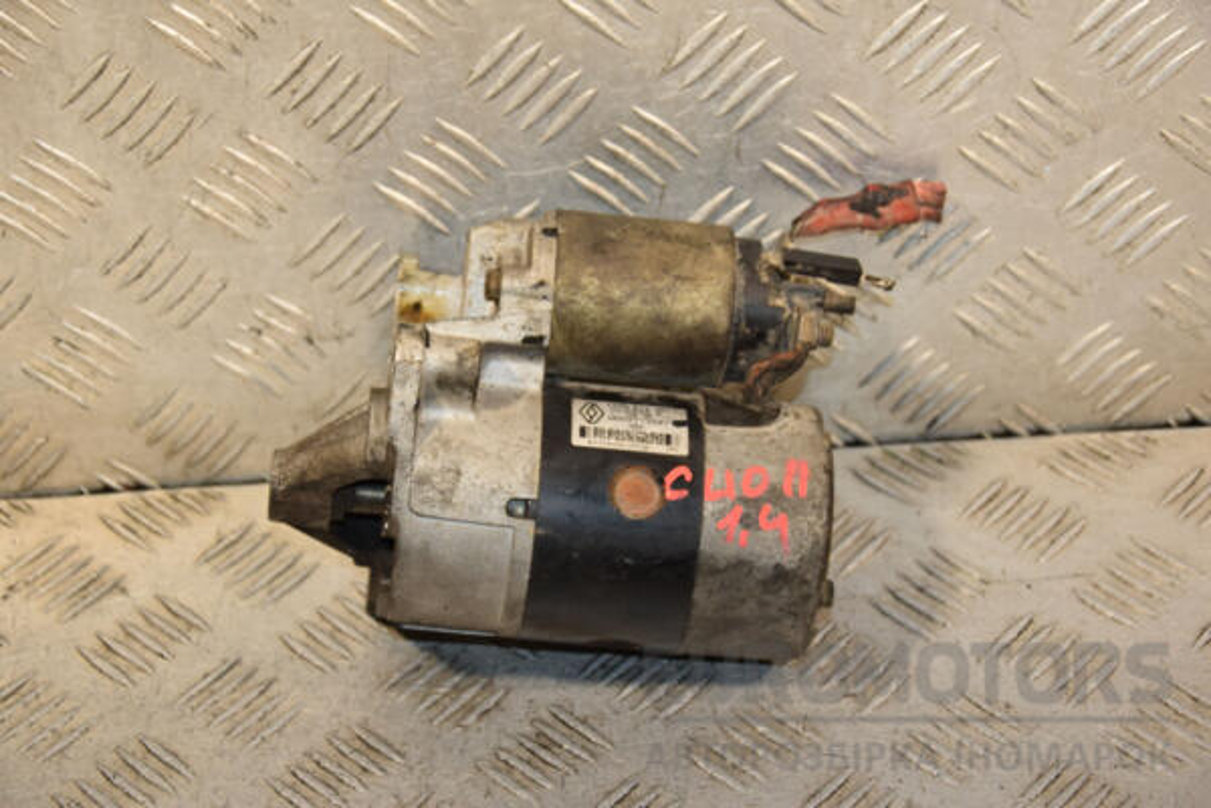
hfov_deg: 23.4
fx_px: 2926
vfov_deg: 15.7
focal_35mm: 87
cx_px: 606
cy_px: 404
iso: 800
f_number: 5.3
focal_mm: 58
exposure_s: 1/200
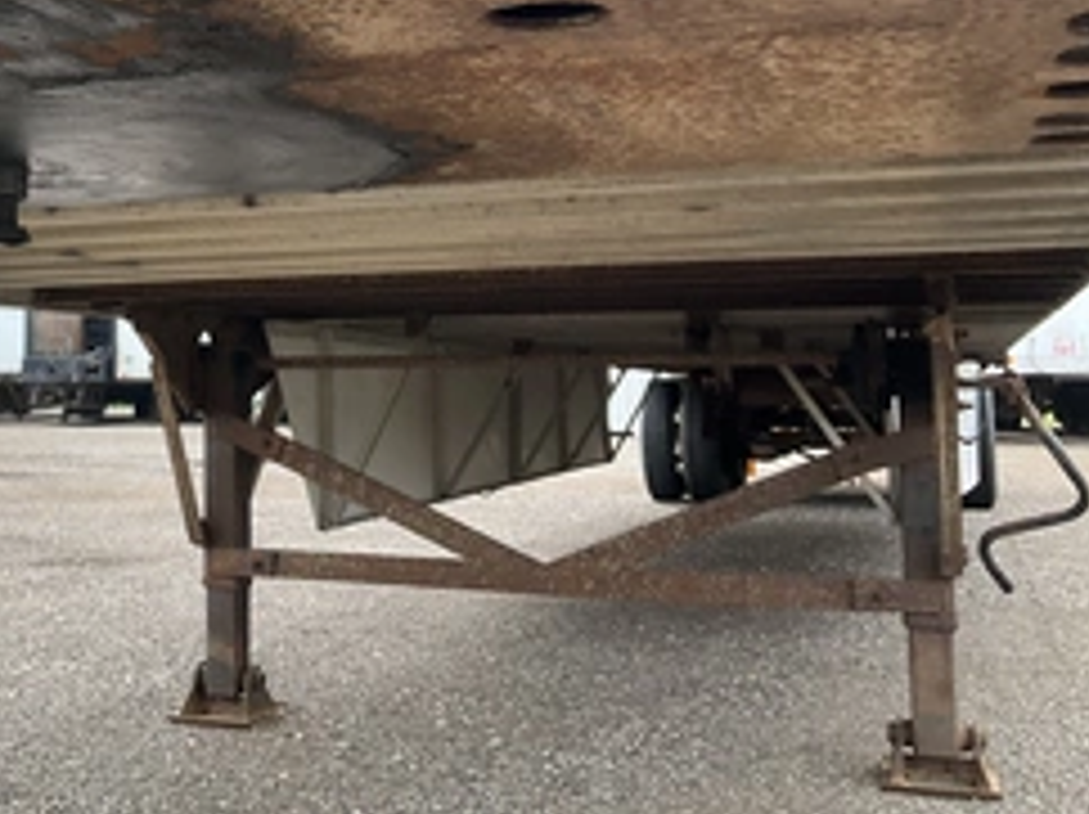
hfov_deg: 38.4
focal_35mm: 48
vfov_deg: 29.5
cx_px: 234
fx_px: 1509
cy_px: 166
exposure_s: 1/286
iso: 25
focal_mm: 3
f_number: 1.8
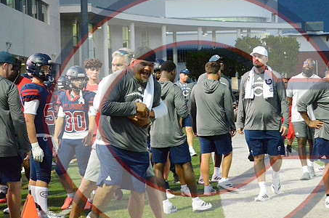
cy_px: 118
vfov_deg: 12.9
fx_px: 963
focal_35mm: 106
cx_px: 193
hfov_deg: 19.4
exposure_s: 1/400
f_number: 4.5
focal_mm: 55
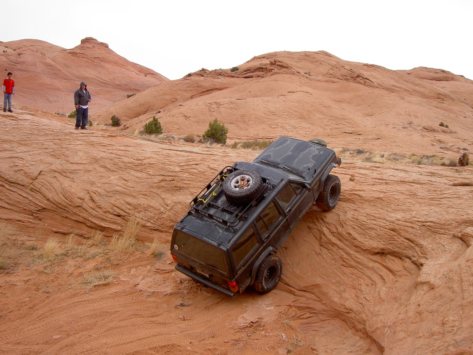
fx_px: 533
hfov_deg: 47.9
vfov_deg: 36.8
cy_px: 178
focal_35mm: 39
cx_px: 236
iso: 100
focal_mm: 8
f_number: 4.7
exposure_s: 1/160
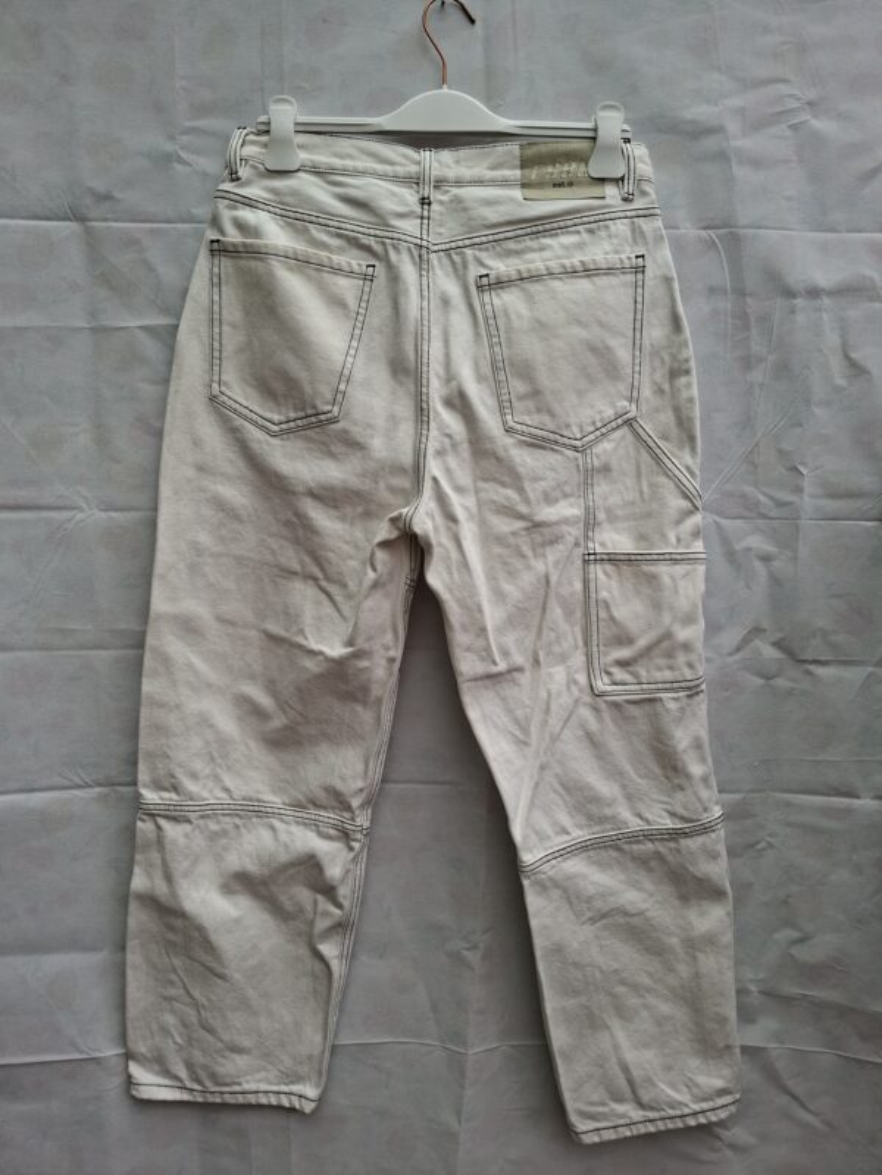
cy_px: 588
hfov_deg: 58.9
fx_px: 781
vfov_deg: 73.9
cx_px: 441
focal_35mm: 23
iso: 50
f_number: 1.8
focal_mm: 5.54
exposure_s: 1/163
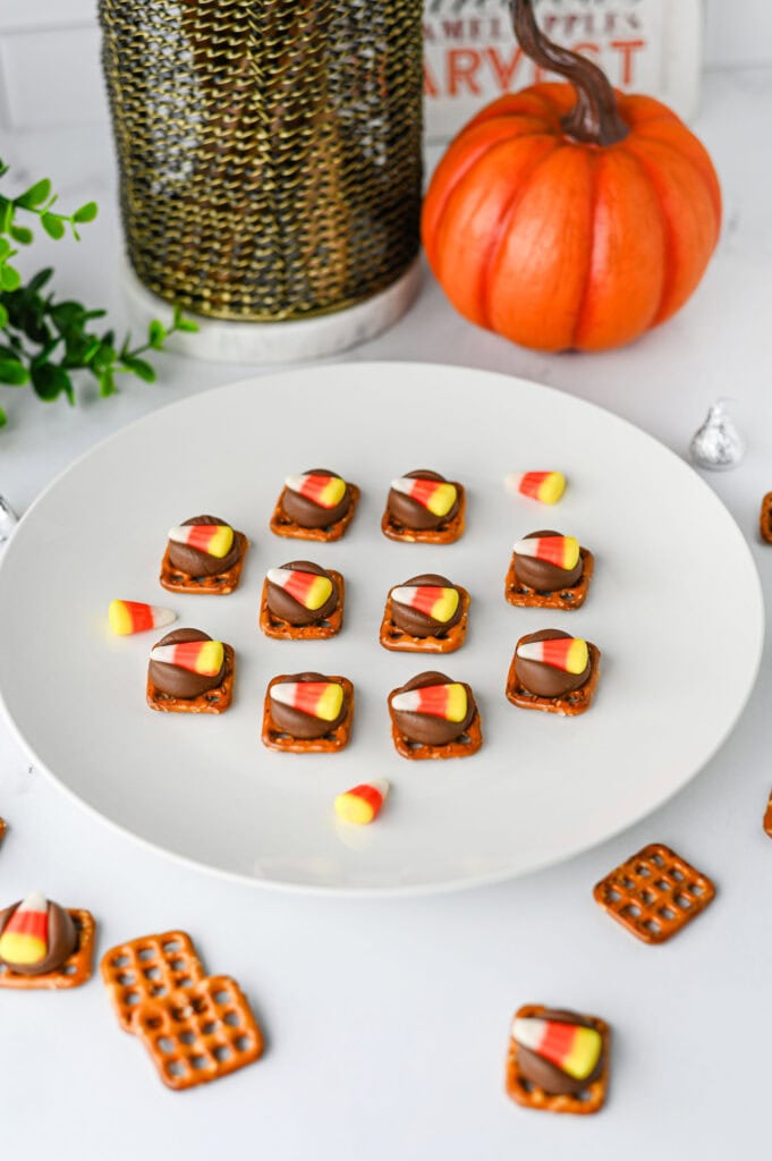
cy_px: 580
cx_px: 386
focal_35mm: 50
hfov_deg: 26.9
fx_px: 1611
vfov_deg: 39.6
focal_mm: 50
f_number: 4
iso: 200
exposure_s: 1/125
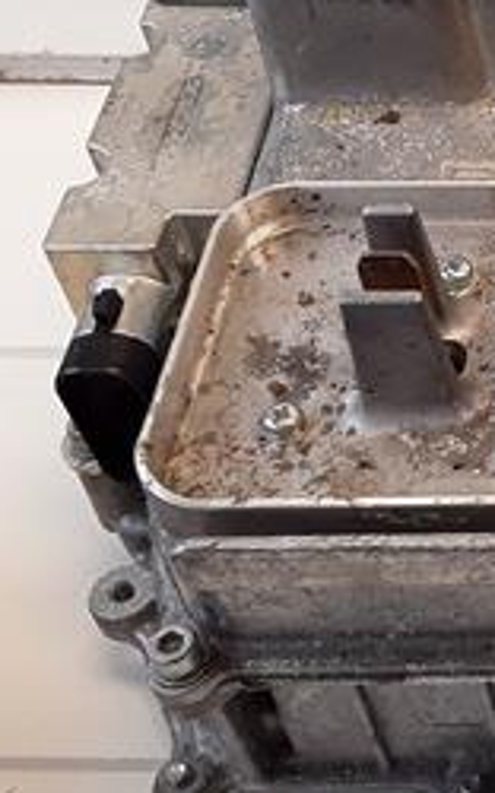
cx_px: 835
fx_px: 1642
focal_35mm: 76
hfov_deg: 15.3
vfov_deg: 27.1
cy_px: 330
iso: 40
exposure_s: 1/103
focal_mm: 2.91
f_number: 1.9
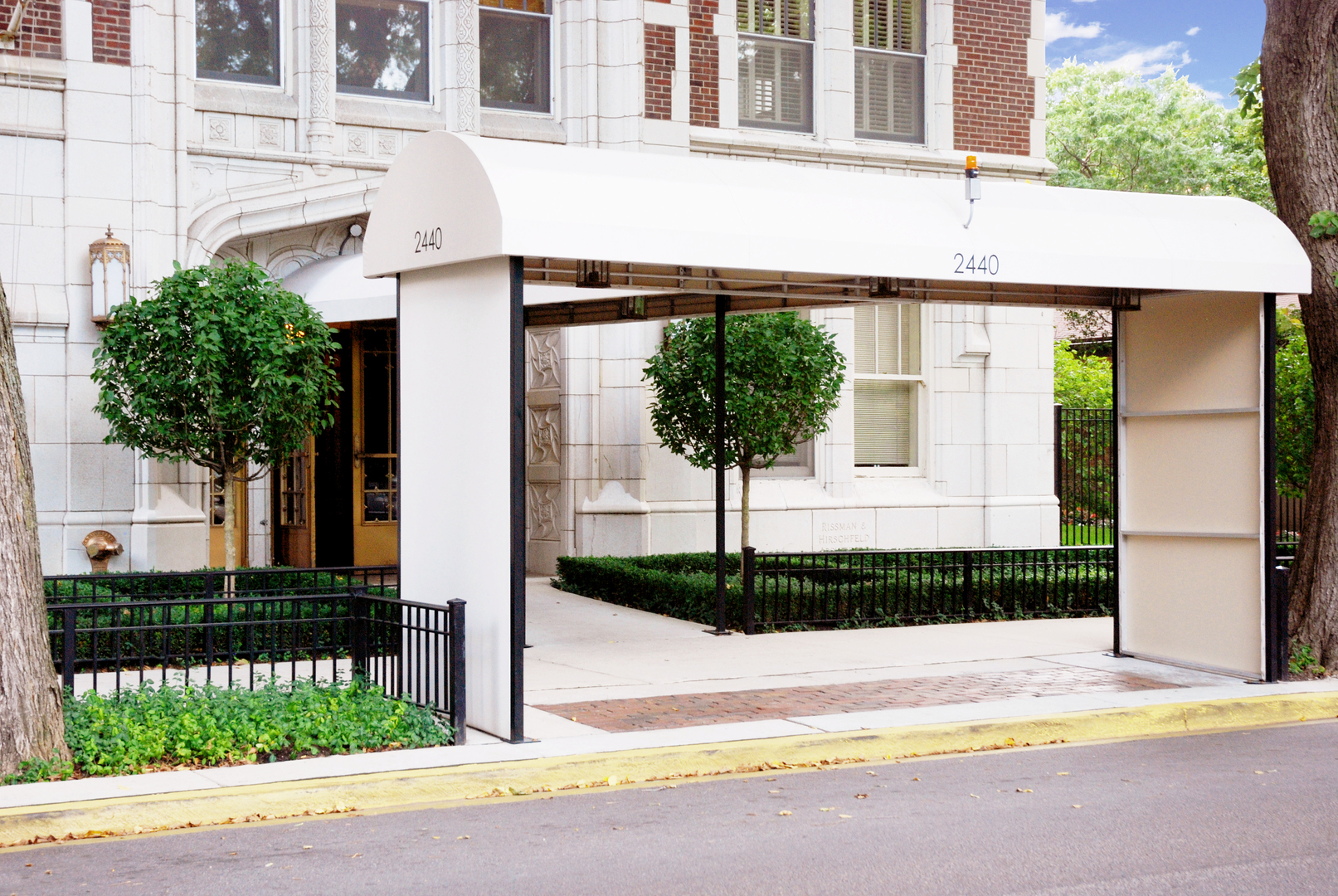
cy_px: 448
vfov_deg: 23.8
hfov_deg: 35.0
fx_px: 2121
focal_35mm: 57
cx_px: 669
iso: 400
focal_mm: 38
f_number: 5.6
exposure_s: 1/100
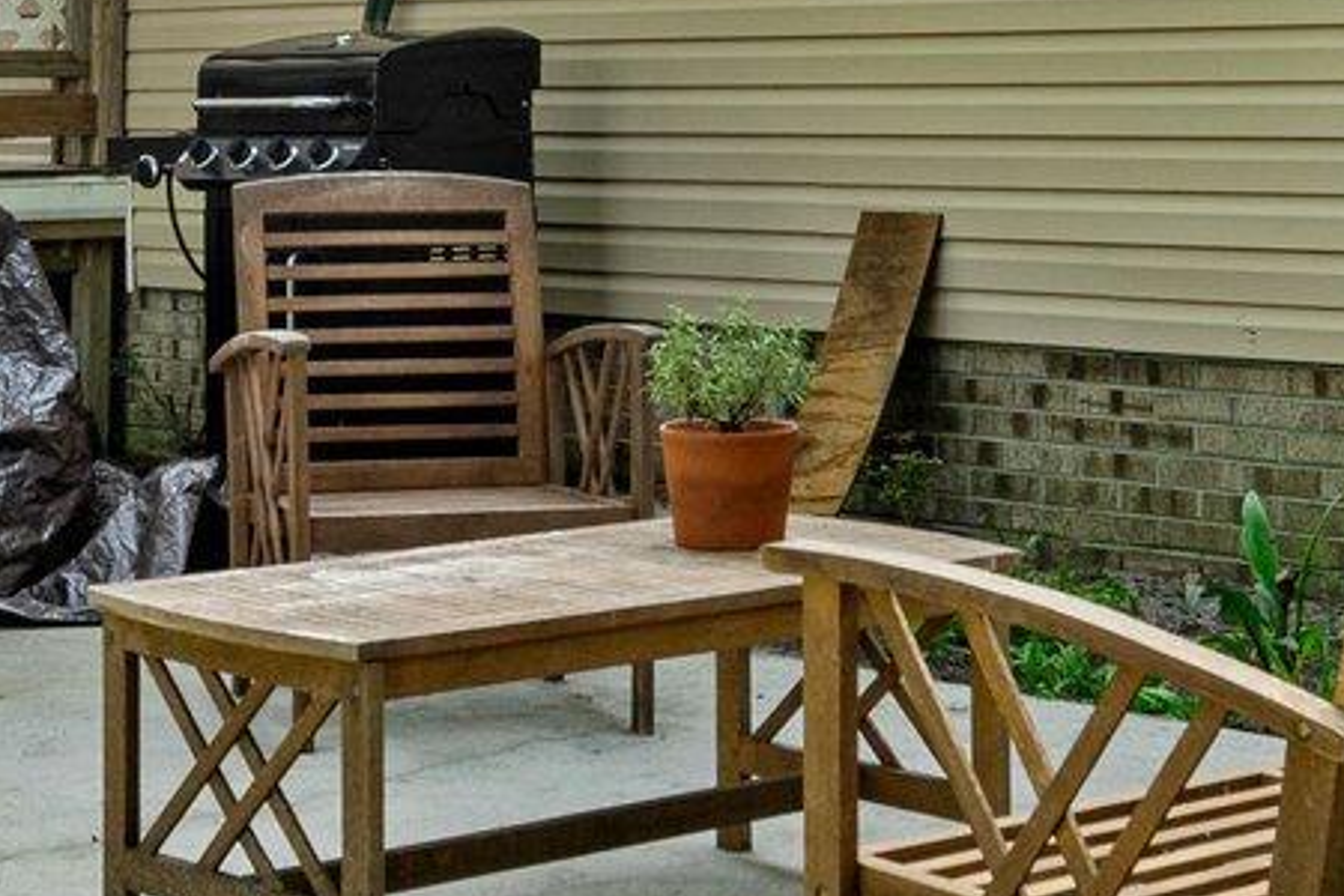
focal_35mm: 91
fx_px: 3397
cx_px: 567
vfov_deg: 14.9
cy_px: 130
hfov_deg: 22.4
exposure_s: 1/60
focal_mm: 20
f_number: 8
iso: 125
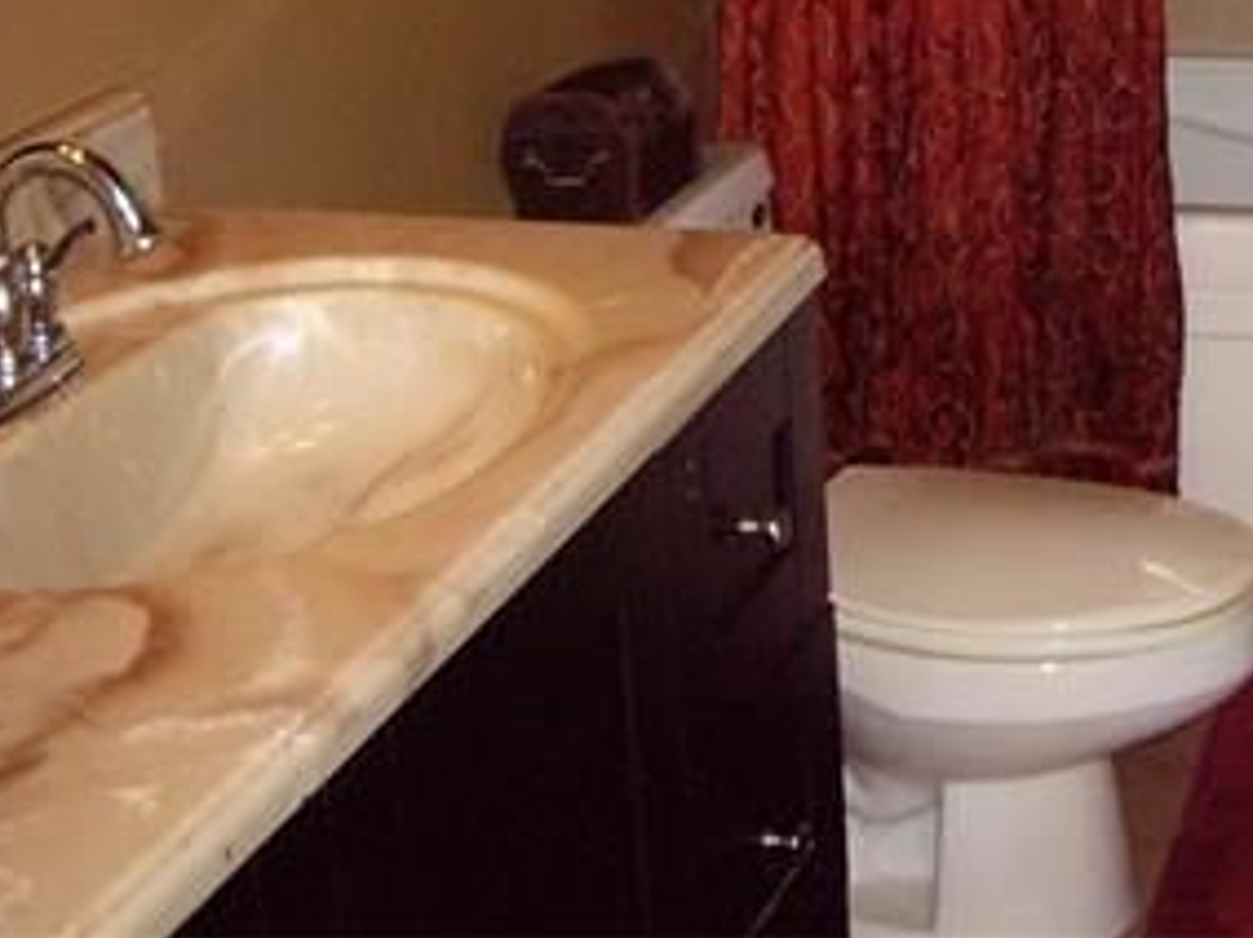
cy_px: -119
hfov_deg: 22.2
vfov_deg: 16.6
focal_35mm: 86
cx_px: 1147
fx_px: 3112
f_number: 2.7
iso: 200
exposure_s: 1/40
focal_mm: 6.2
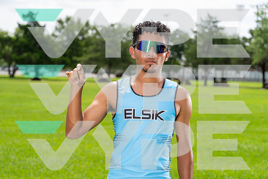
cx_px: 134
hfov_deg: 28.8
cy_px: 90
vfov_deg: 19.5
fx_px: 521
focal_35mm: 70
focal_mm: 70
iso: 250
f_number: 4
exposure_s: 1/1600
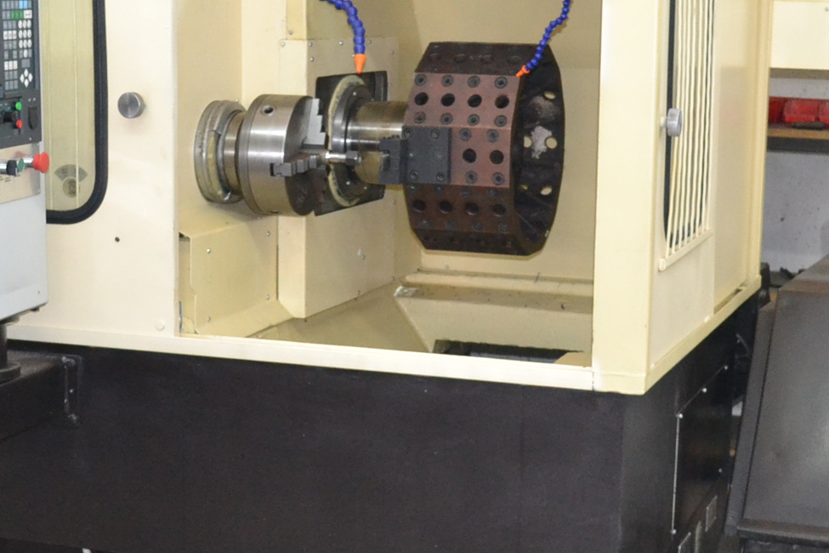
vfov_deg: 17.4
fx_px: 1796
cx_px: 386
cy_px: 368
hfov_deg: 26.0
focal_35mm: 78
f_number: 4
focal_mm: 22
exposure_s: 1/60
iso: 2000
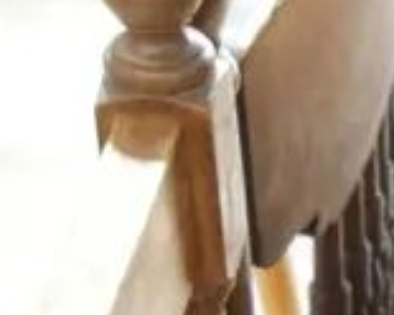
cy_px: 177
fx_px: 2262
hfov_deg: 8.2
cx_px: 1253
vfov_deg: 8.0
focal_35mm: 194
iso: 1250
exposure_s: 1/60
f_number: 3.6
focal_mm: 15
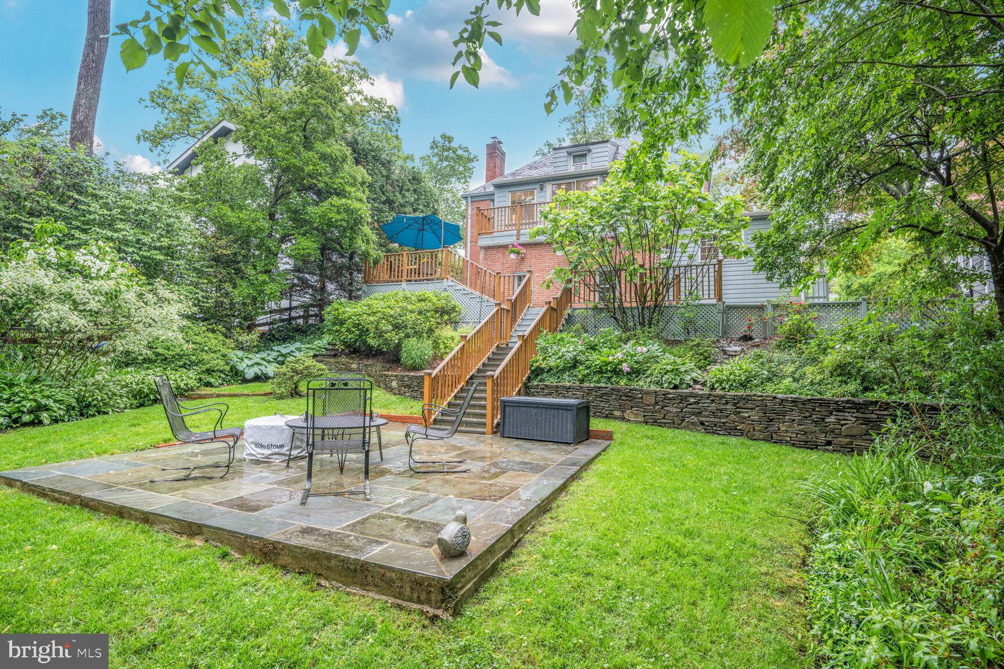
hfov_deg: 91.6
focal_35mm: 18
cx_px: 502
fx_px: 488
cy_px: 334
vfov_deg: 68.9
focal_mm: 17.5
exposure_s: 1/30
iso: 200
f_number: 9
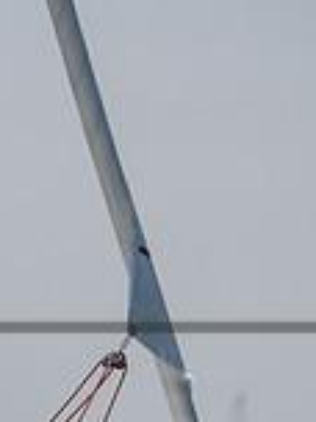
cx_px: -571
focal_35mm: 1515
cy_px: 515
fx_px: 18440
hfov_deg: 1.0
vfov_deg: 1.3
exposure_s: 1/2500
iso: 400
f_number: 6.3
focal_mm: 250
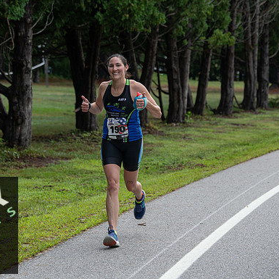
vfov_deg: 12.4
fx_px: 1286
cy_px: 140
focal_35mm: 141
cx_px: 125
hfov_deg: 12.4
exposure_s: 1/250
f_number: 5
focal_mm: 110
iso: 200
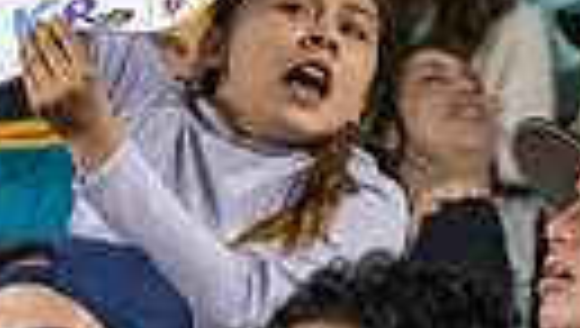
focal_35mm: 565
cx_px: 297
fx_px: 8702
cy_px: 52
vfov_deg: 2.2
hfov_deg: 3.8
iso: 3600
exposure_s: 1/400
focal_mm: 120
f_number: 4
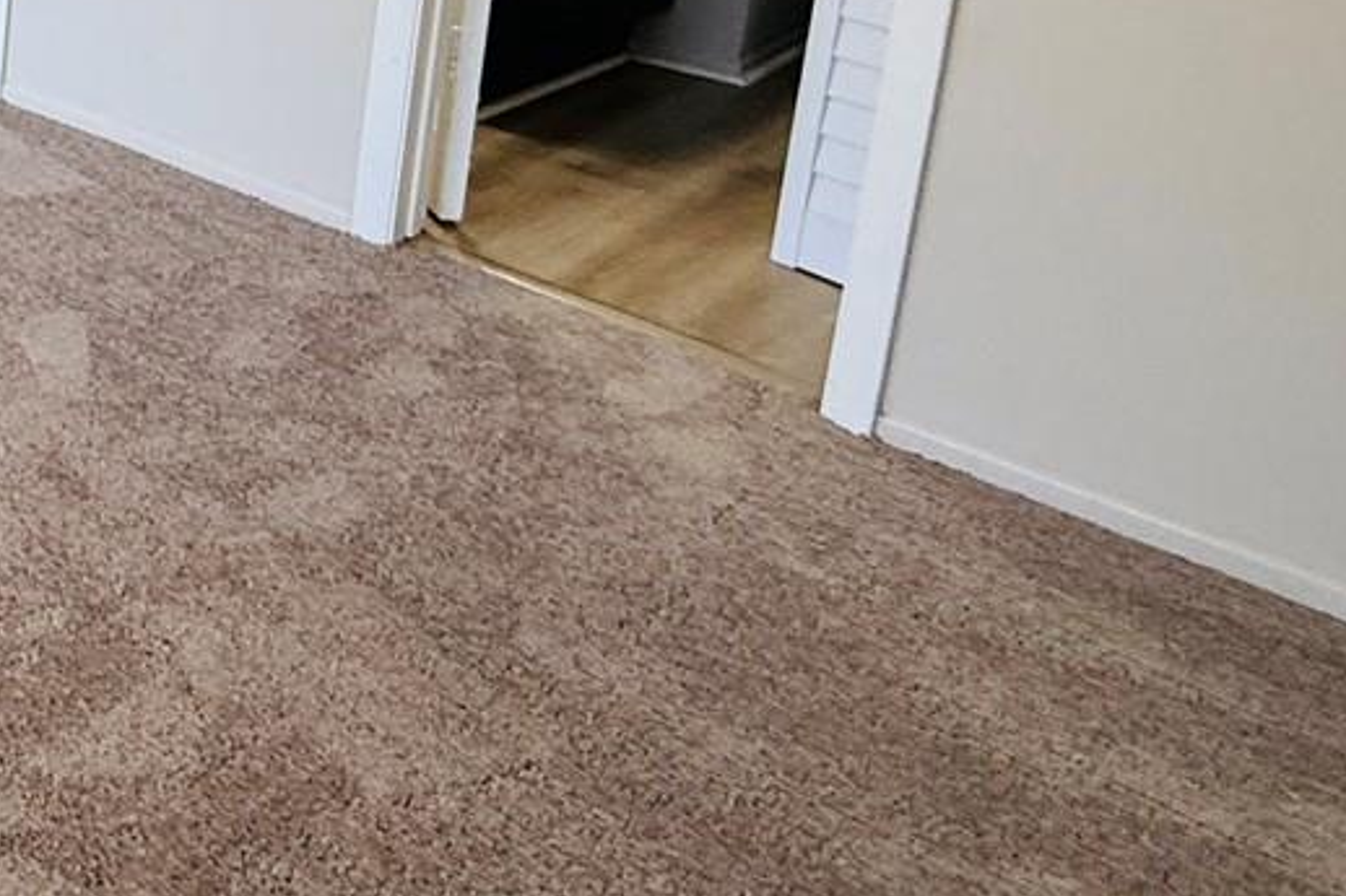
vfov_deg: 26.1
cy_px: -223
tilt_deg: -10.7
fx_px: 1682
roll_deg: -0.6
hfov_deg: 30.1
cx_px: -561
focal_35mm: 45
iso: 160
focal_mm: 2.22
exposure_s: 1/99
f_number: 2.2
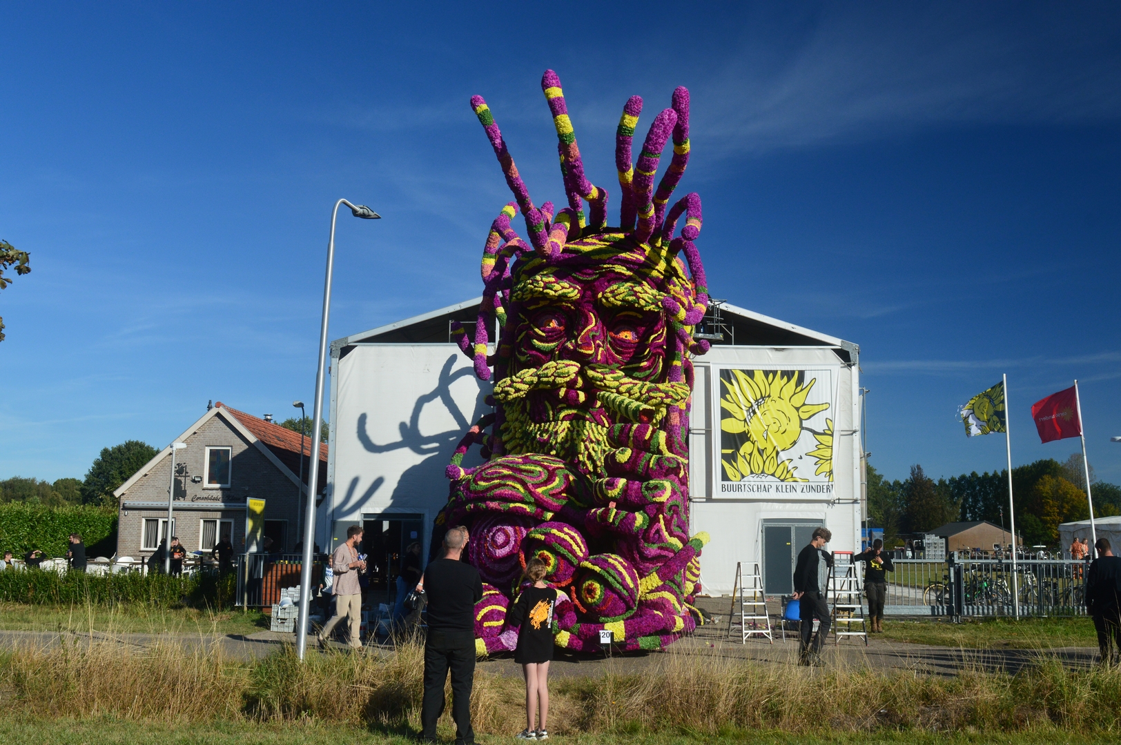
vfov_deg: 36.8
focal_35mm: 36
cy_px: 372
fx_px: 1120
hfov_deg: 53.2
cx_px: 560
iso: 400
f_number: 11
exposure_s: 1/320
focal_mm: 24
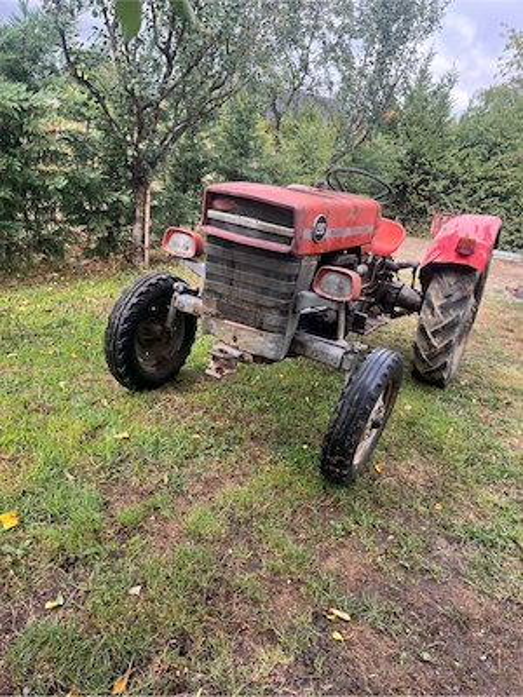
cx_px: 262
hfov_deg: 53.1
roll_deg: -13.2
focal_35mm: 26
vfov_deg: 67.3
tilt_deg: -21.5
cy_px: 348
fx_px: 524
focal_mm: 5.1
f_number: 1.6
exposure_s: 1/412
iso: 50
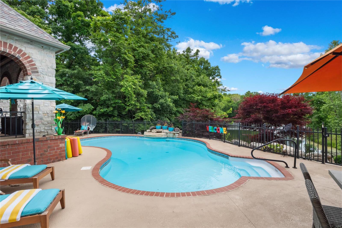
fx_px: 152
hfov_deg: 96.7
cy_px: 114
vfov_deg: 73.7
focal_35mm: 16
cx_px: 171
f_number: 10
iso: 400
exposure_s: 1/400
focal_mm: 8
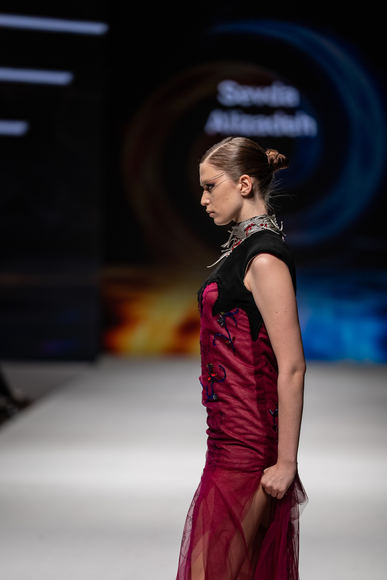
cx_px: 193
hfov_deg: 7.6
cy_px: 303
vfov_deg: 11.4
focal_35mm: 180
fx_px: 2902
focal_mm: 169.5
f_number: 2.8
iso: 200
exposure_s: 1/320
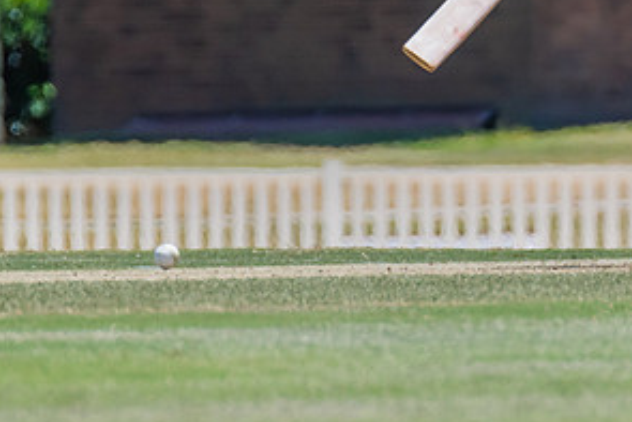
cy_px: 23
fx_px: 29893
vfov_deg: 0.8
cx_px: 802
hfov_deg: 1.2
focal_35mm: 1702
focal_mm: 600
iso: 640
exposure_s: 1/2000
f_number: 7.1
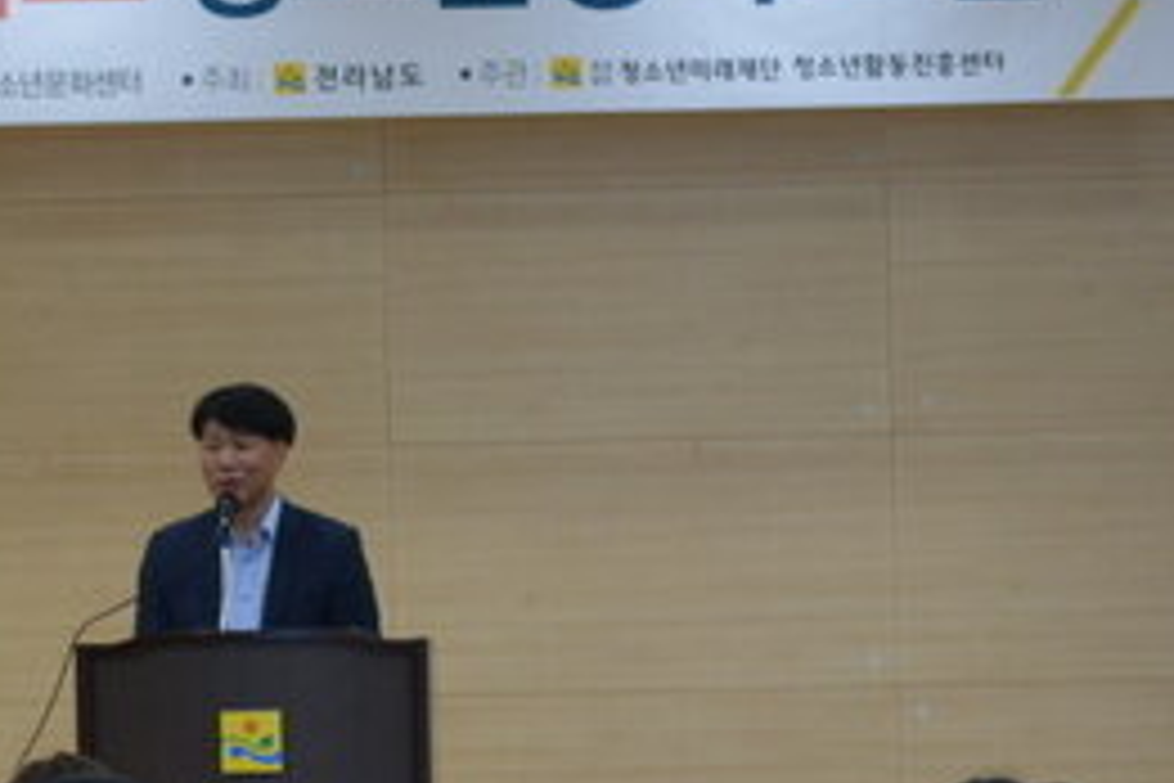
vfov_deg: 6.2
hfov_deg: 9.3
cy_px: 522
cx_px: 265
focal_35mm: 221
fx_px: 7218
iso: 640
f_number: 5.6
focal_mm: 55
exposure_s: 1/60
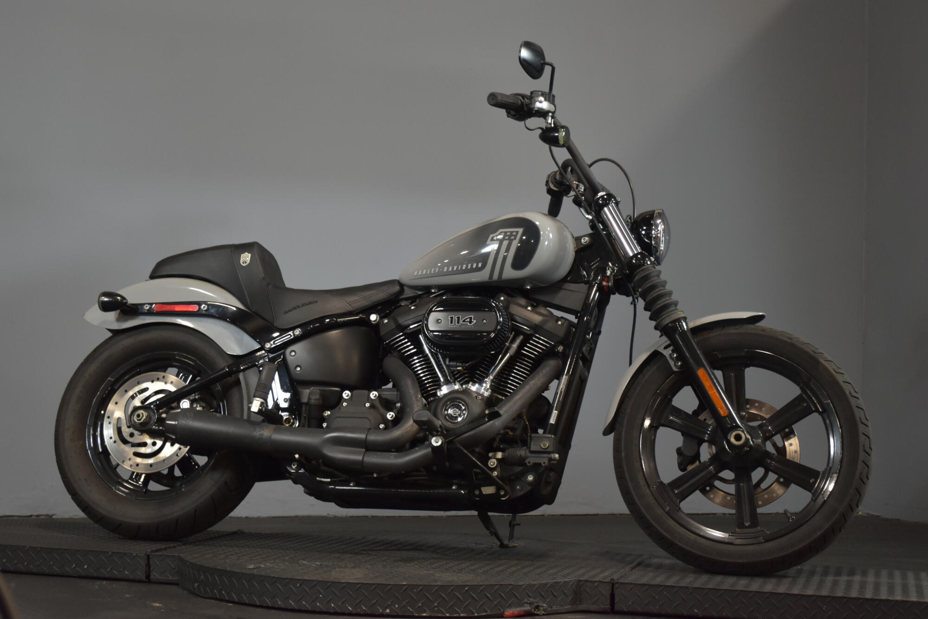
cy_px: 310
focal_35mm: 60
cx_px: 464
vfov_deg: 22.6
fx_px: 1547
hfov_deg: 33.4
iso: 1000
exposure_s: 1/30
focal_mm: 40
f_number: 5.3
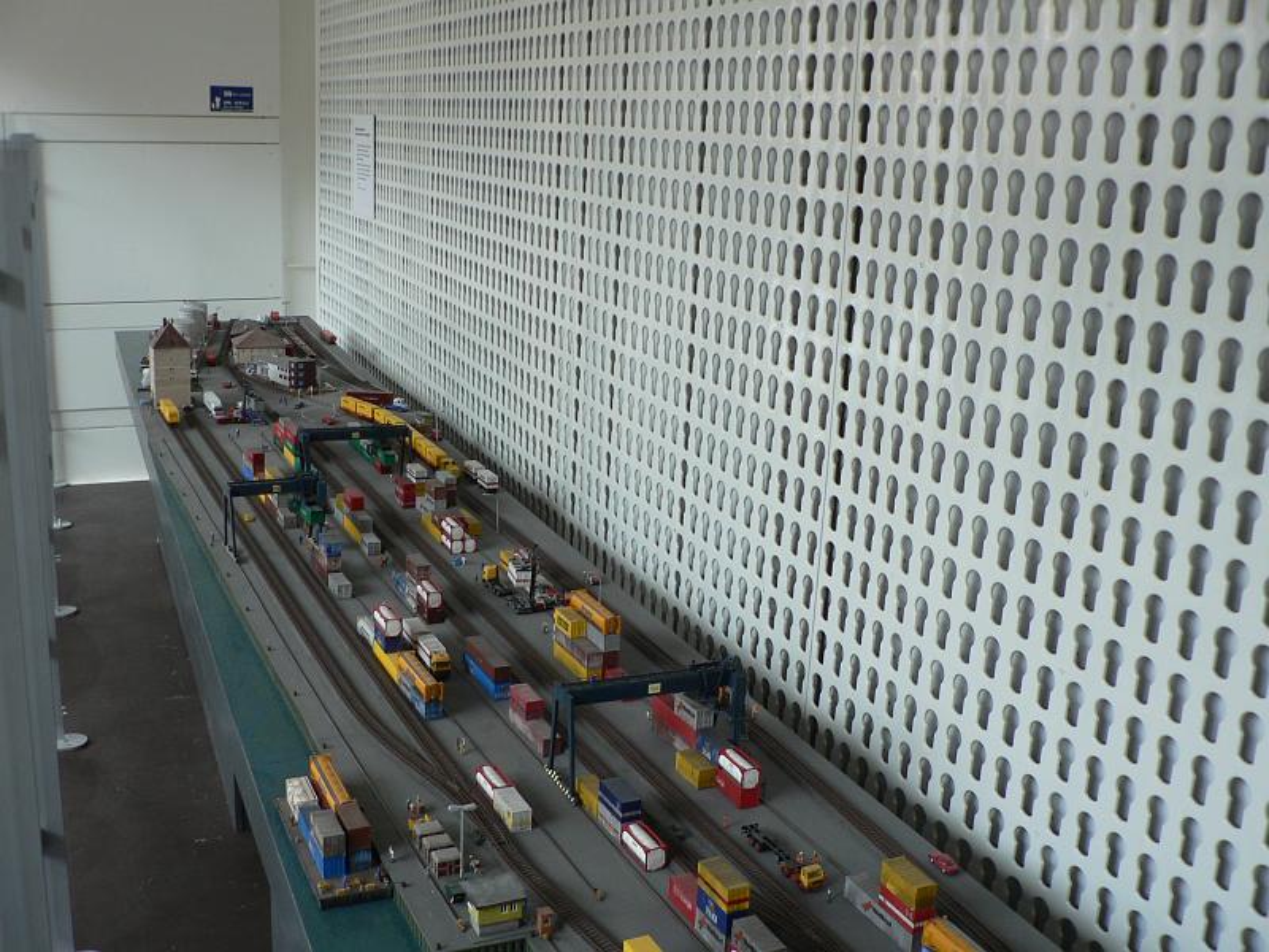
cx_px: 634
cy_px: 476
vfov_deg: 39.7
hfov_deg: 51.4
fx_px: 1320
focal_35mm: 36
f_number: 2.8
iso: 80
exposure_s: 1/25
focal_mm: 6
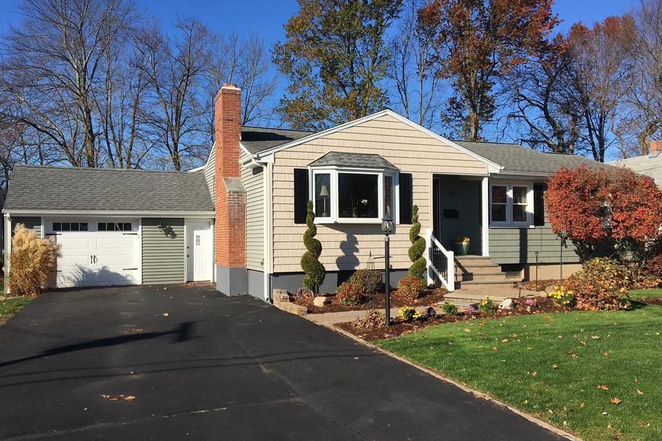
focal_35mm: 31
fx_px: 570
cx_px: 336
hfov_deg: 60.3
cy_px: 227
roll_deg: +0.8
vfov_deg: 42.3
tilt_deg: +1.3
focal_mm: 4.15
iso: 25
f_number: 2.2
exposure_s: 1/1789
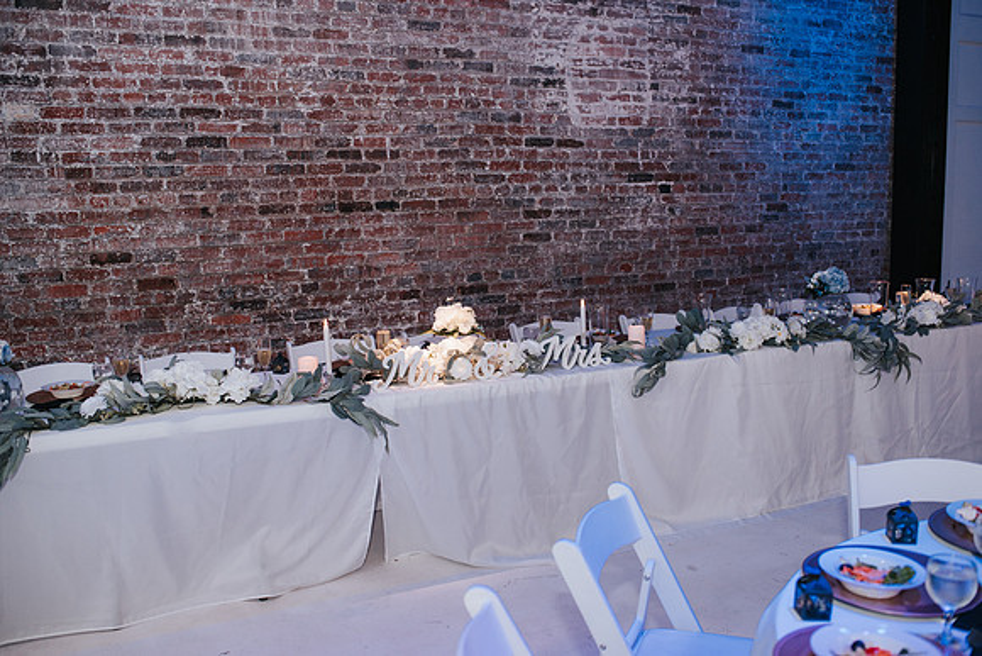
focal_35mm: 35
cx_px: 491
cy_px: 328
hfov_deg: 54.4
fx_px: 955
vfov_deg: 37.9
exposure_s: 1/200
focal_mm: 35
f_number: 2.8
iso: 1000
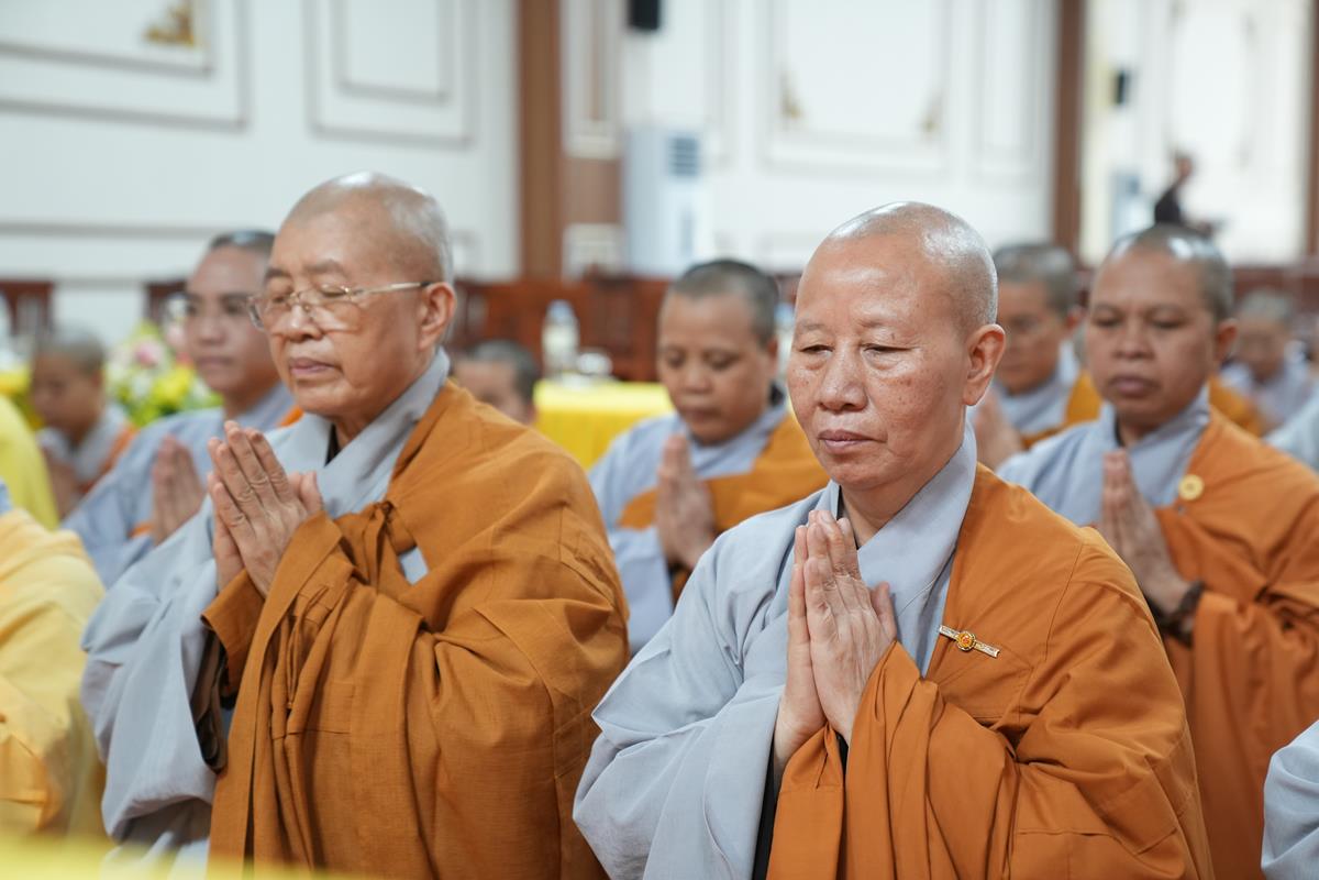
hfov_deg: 31.4
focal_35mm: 64
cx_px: 660
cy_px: 440
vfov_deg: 21.2
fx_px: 2345
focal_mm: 64
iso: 1600
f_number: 2.8
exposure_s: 1/80
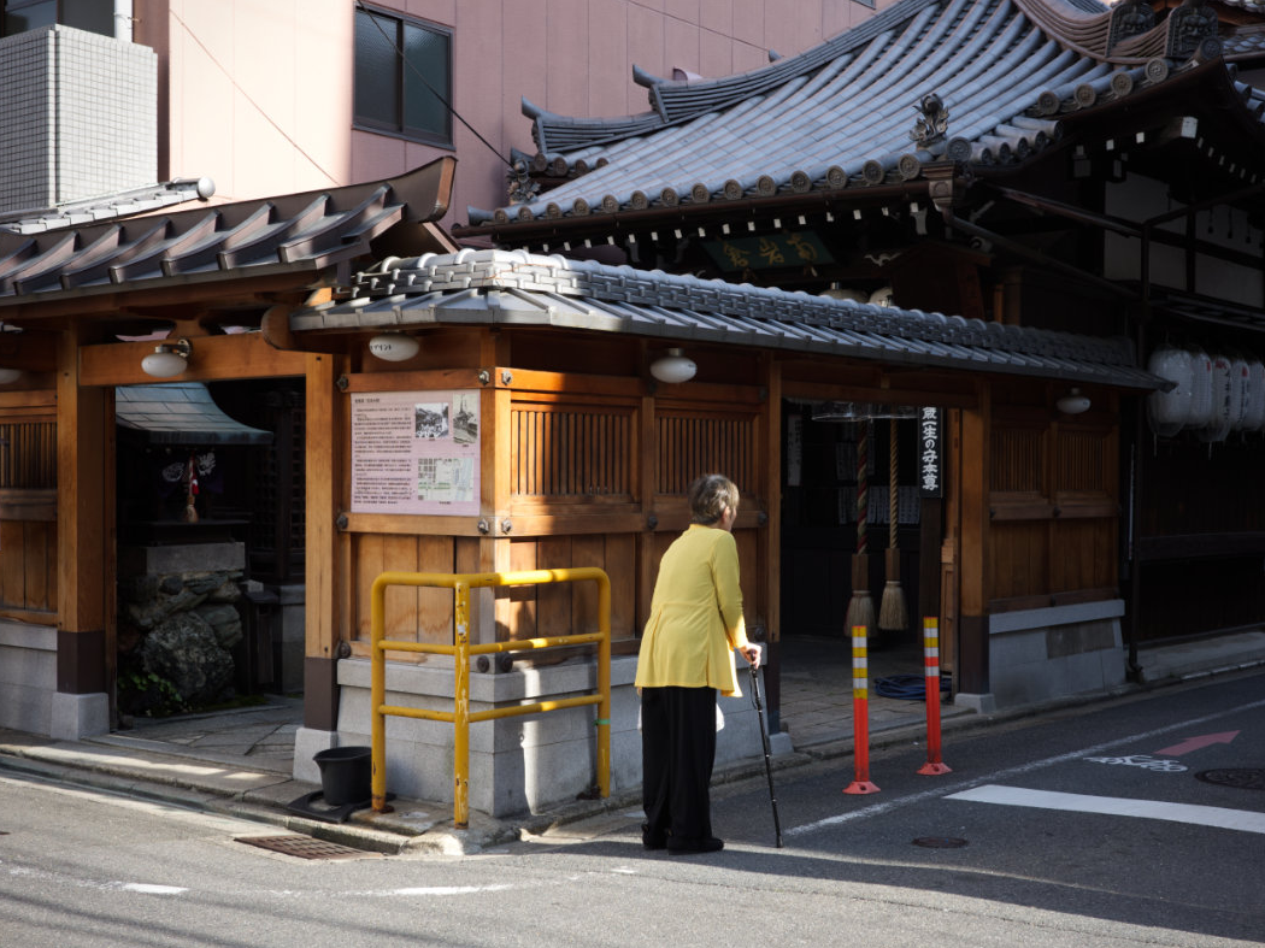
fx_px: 1608
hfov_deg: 42.9
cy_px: 481
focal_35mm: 44
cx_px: 698
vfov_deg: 32.9
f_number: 4.5
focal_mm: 26
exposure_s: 1/250
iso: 200
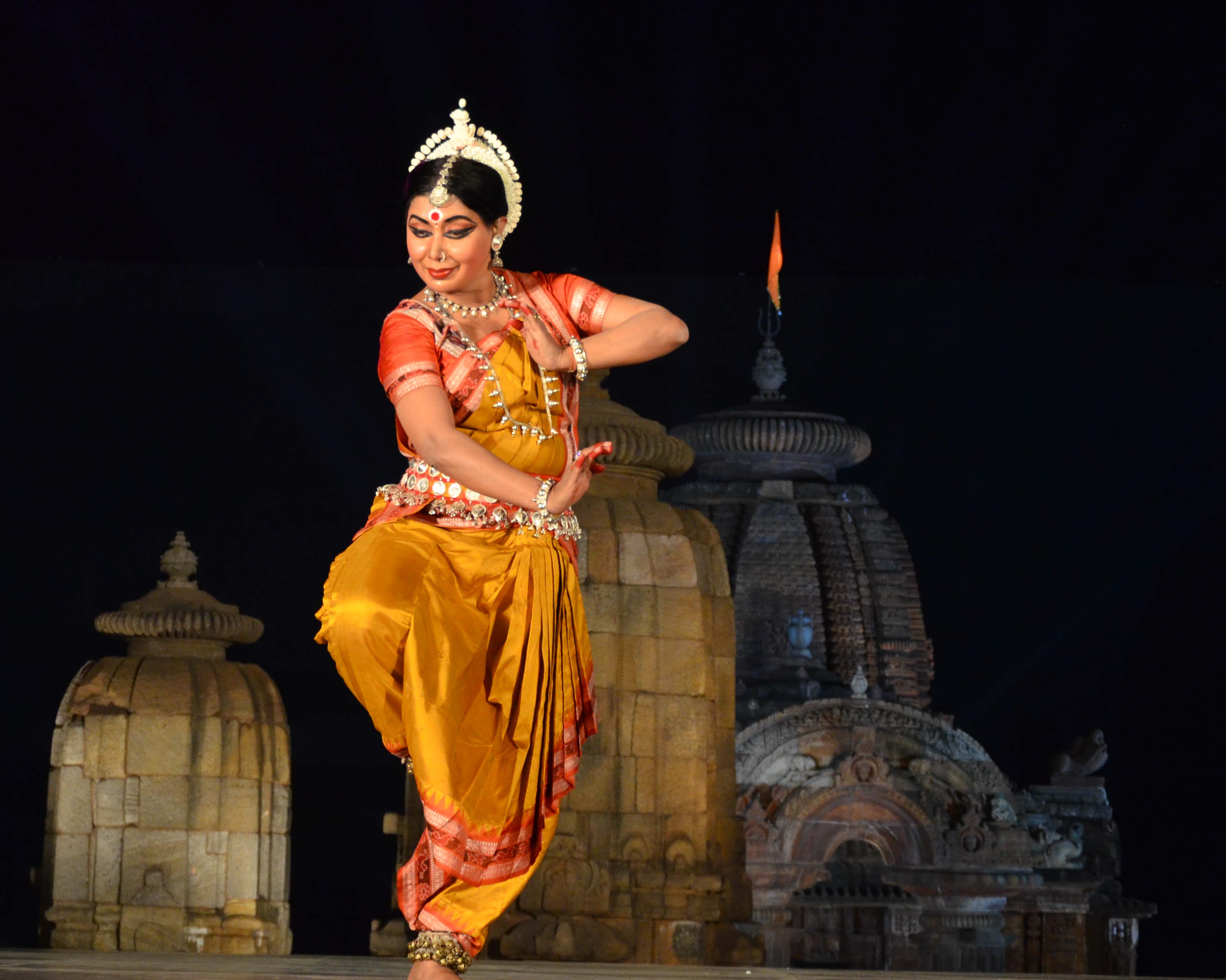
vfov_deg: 15.7
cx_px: 581
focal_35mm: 98
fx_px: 3556
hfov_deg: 19.6
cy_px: 453
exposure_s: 1/160
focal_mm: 48
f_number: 5.6
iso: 1250
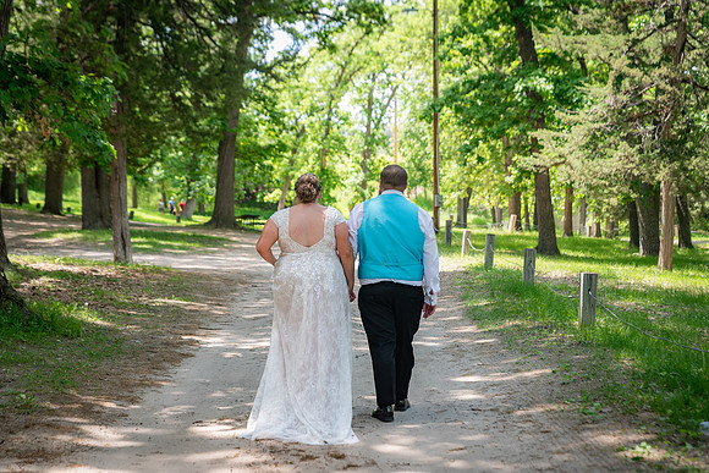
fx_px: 1280
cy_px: 236
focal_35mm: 65
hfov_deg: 31.0
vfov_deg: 20.9
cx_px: 354
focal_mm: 65
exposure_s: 1/160
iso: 200
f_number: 4
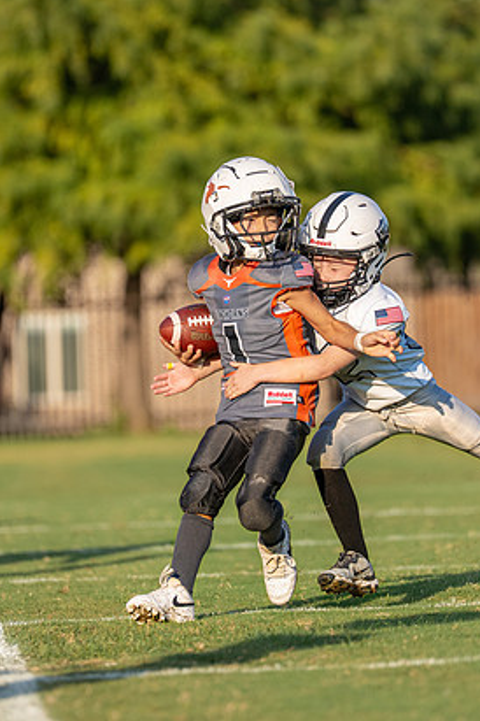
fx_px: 8079
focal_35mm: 404
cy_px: 334
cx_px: 255
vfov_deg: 5.1
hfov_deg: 3.4
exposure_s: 1/5000
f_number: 2.8
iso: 320
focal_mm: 200
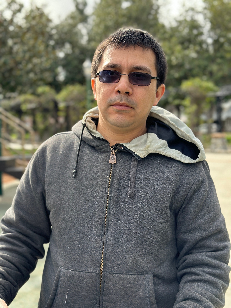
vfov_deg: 39.7
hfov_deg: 30.3
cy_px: 154
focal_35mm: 48
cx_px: 116
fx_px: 427
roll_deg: +0.9
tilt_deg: -4.3
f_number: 1.78
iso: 80
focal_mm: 6.86
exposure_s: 1/1242
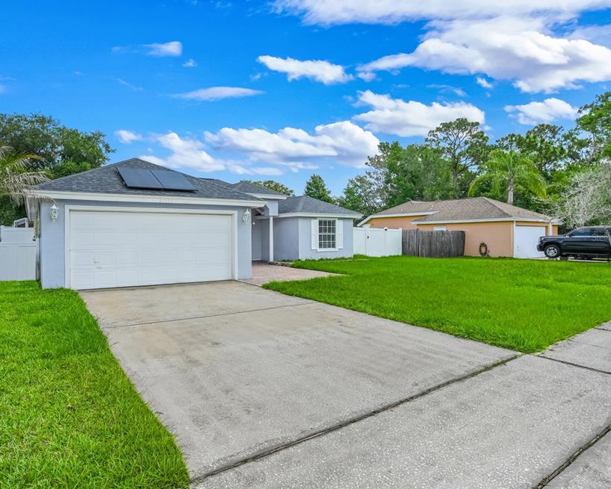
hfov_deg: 79.6
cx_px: 251
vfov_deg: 68.1
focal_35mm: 20
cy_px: 237
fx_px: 362
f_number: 9
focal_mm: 17
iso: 250
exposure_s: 1/40
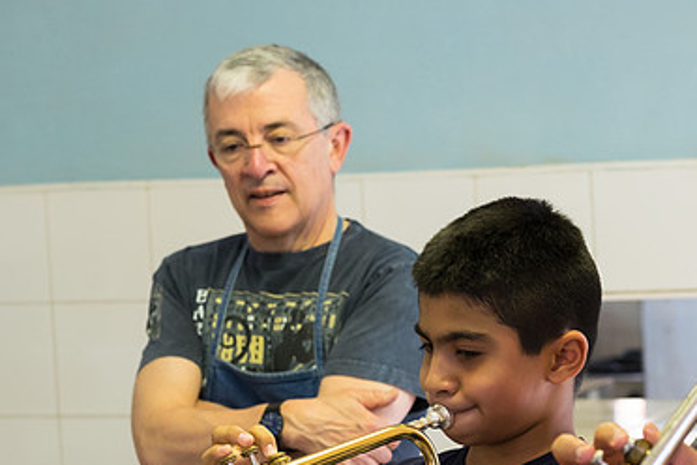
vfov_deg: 10.4
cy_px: 361
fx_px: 2536
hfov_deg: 15.6
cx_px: 465
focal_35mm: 131
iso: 1250
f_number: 4
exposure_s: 1/60
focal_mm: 56
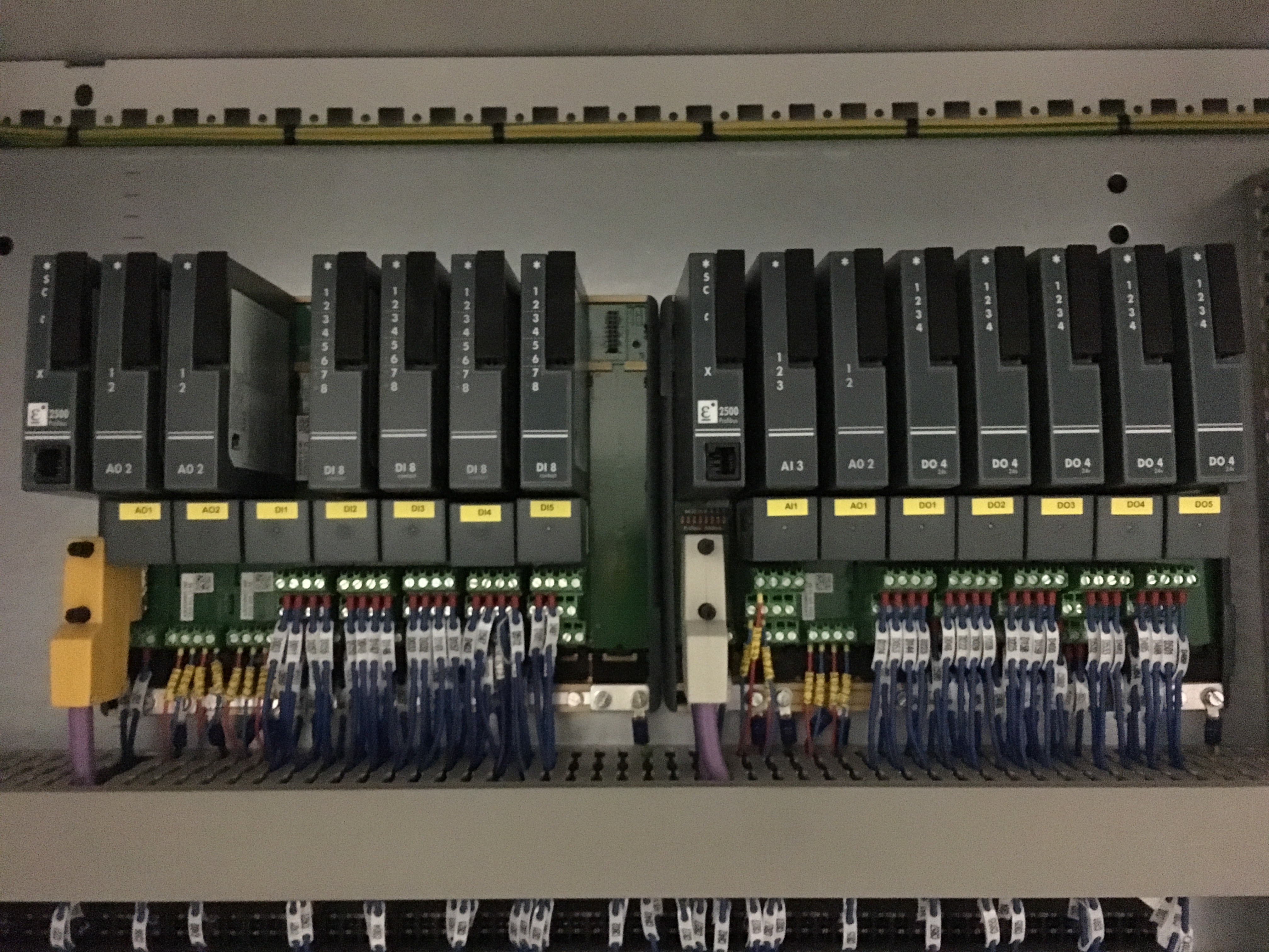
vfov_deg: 48.2
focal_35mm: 29
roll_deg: +1.3
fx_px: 1063
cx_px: 634
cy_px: 476
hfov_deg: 61.7
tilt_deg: +3.8
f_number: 2.2
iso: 2000
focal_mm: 4.15
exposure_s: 1/17
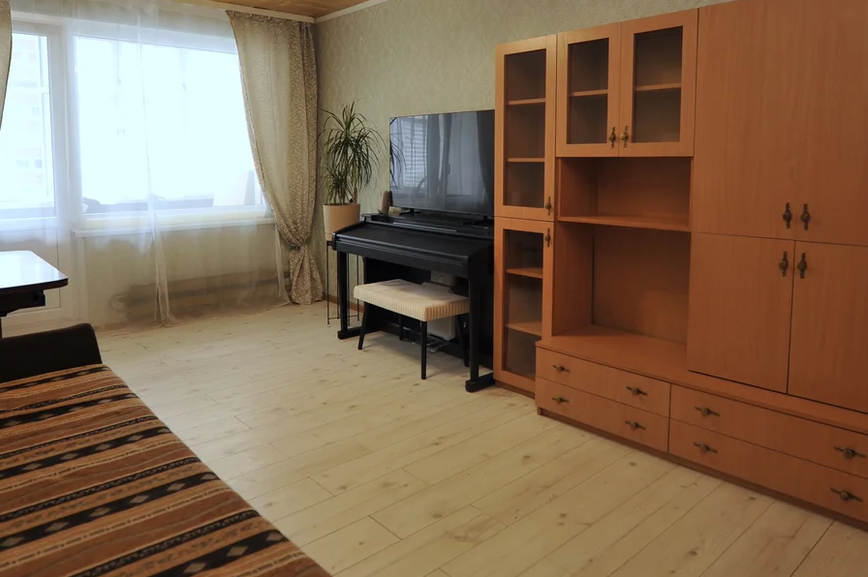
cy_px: 213
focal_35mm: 25
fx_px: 602
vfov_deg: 50.6
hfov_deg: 71.5
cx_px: 444
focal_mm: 14
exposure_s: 1/60
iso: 200
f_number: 2.8
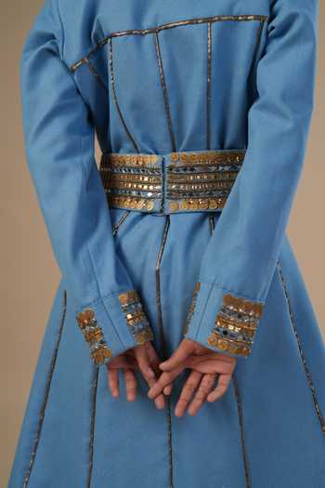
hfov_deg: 27.0
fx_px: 677
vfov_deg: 39.6
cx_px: 162
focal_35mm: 50
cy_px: 244
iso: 125
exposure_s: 1/125
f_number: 2.8
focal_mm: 50
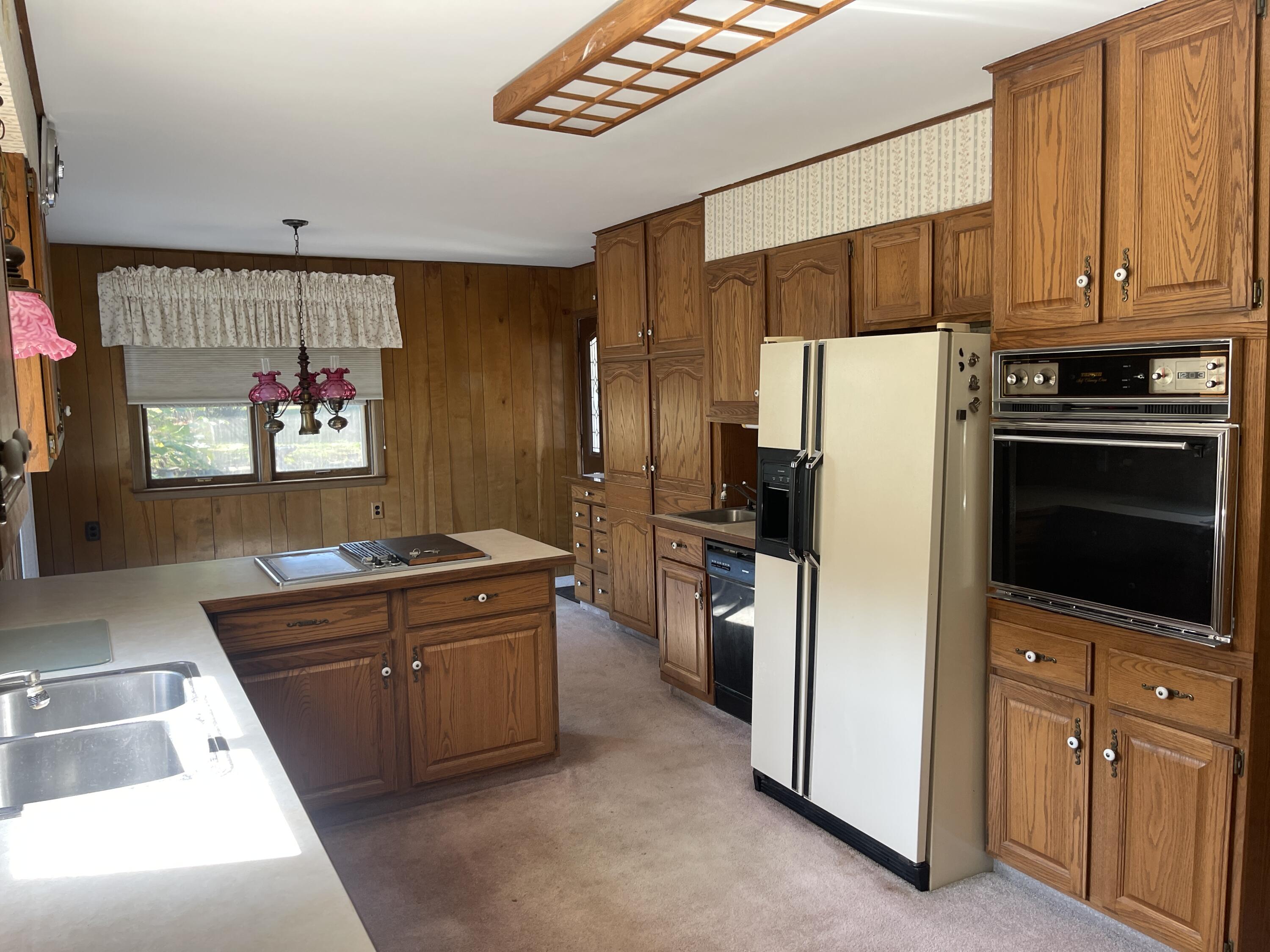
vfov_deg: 54.9
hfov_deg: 69.4
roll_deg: +0.9
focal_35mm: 25
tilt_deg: -5.9
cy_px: 476
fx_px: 917
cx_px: 635
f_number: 1.6
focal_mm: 5.1
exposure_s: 1/121
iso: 125
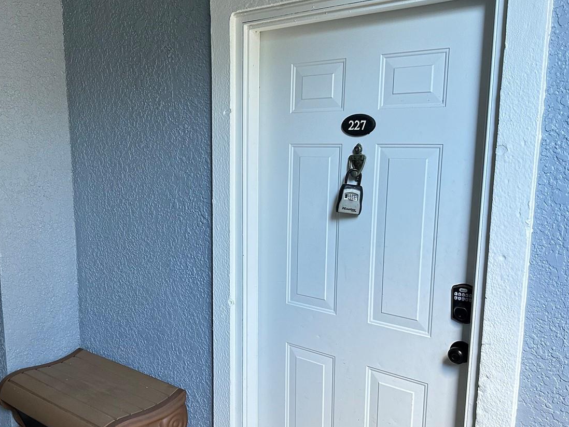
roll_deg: +0.3
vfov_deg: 40.7
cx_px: 211
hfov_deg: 52.0
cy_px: 235
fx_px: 575
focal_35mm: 35
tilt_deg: -11.1
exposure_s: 1/60
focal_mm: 6.86
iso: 250
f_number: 1.78
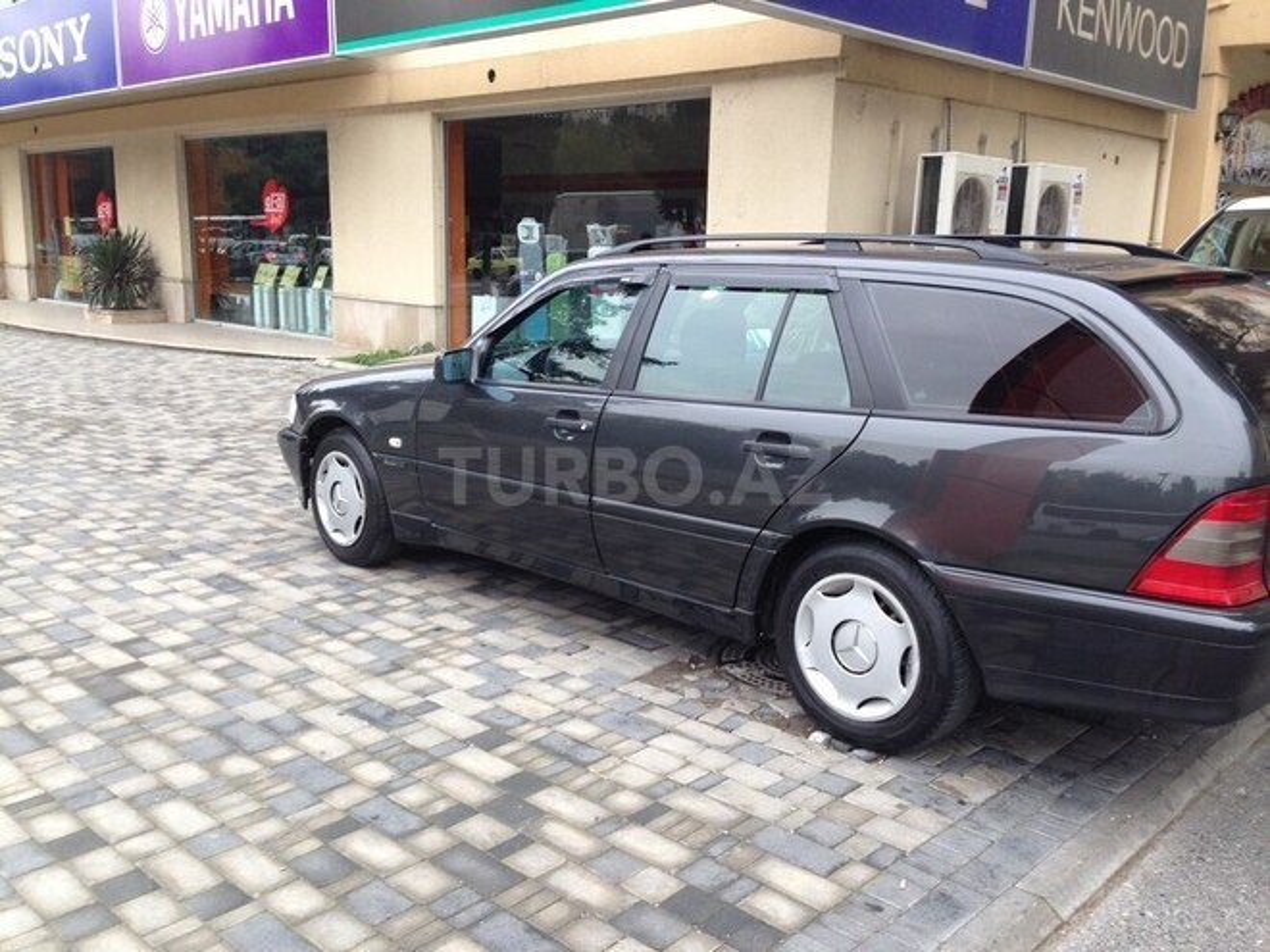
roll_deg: -1.0
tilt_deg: -10.9
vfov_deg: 42.9
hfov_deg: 55.4
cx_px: 635
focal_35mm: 33
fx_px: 1211
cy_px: 476
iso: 64
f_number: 2.4
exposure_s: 1/60
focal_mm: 4.12
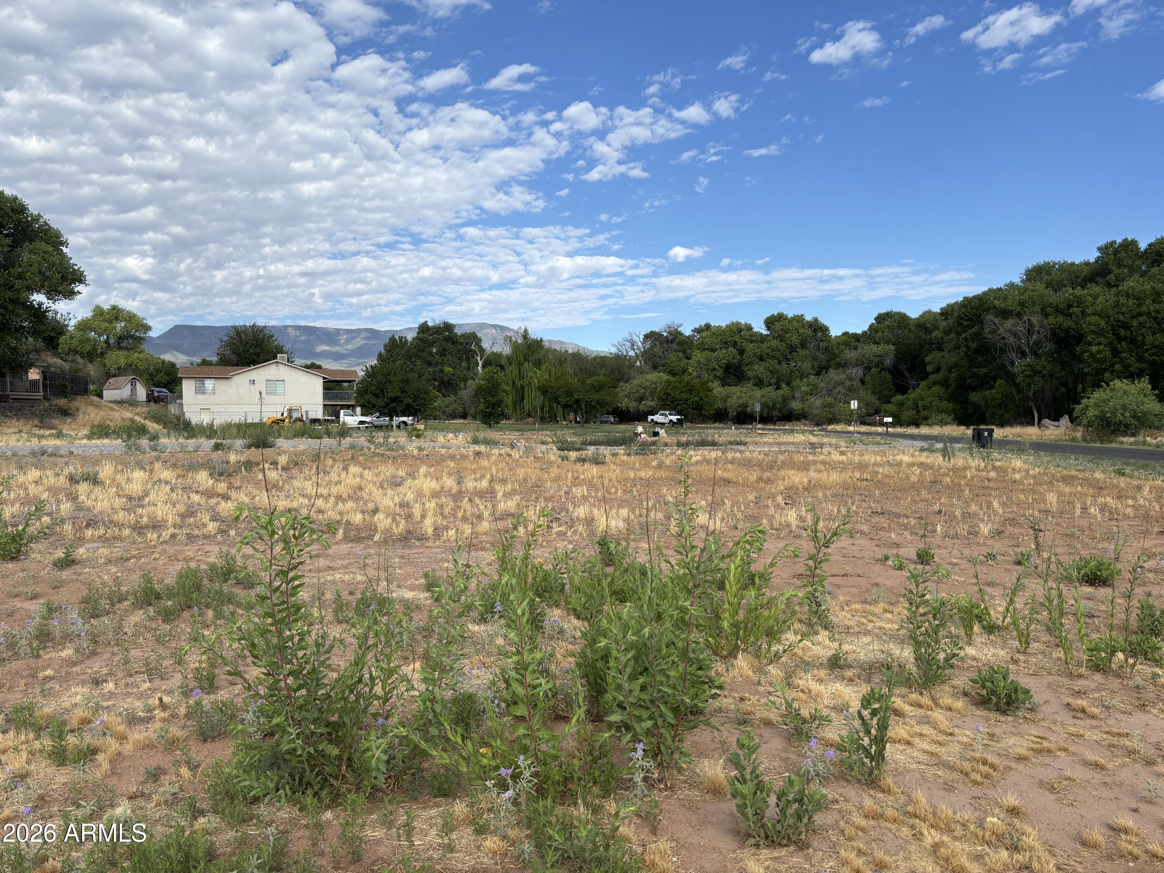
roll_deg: +2.2
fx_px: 874
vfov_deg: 53.1
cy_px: 436
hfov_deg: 67.3
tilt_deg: -2.4
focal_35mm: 26
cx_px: 582
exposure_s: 1/2933
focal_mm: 5.96
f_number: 1.6
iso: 50
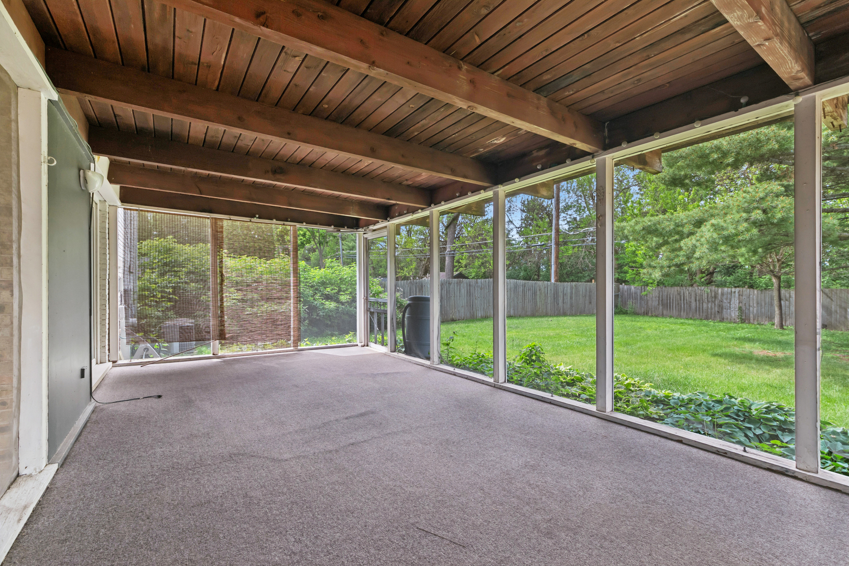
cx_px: 424
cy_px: 283
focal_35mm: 15
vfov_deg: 77.3
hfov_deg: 100.4
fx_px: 354
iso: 250
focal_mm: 10
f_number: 8
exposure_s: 1/40
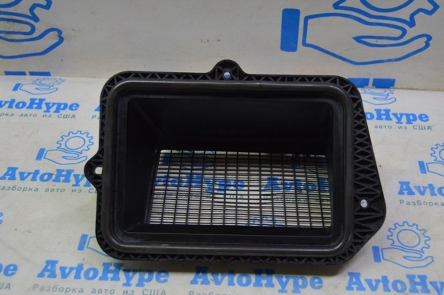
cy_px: 146
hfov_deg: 42.8
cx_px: 240
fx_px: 567
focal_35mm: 46
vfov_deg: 29.2
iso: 500
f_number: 4
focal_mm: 28
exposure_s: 1/60
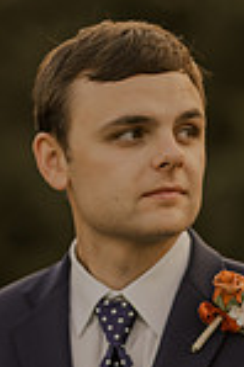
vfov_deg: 8.0
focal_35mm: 257
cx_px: 190
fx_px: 2619
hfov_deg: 5.3
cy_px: 406
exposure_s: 1/320
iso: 100
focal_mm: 85
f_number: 1.6
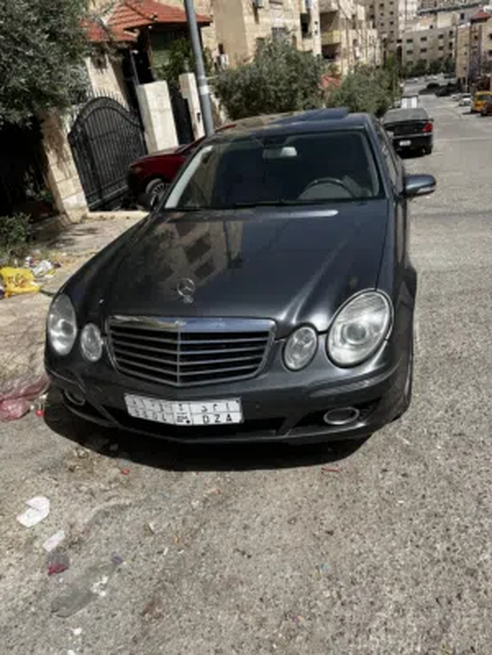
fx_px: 493
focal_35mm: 26
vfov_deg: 67.3
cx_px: 246
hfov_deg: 53.1
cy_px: 328
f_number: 1.6
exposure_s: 1/4149
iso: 50
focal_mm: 5.1
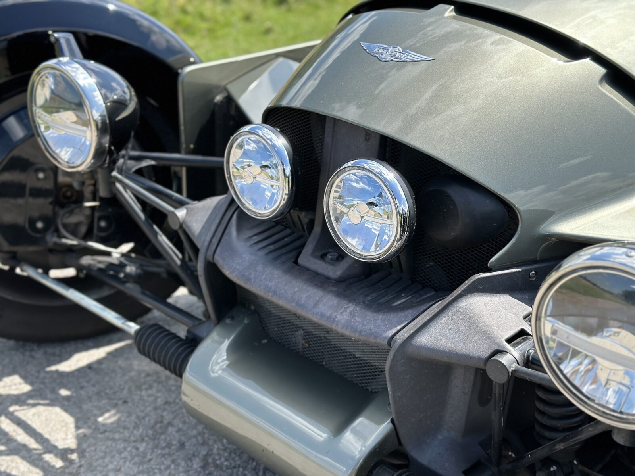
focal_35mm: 48
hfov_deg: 39.7
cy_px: 238
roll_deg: -3.3
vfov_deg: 30.3
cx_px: 318
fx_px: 881
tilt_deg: -25.5
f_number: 1.78
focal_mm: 6.86
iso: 100
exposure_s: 1/2160
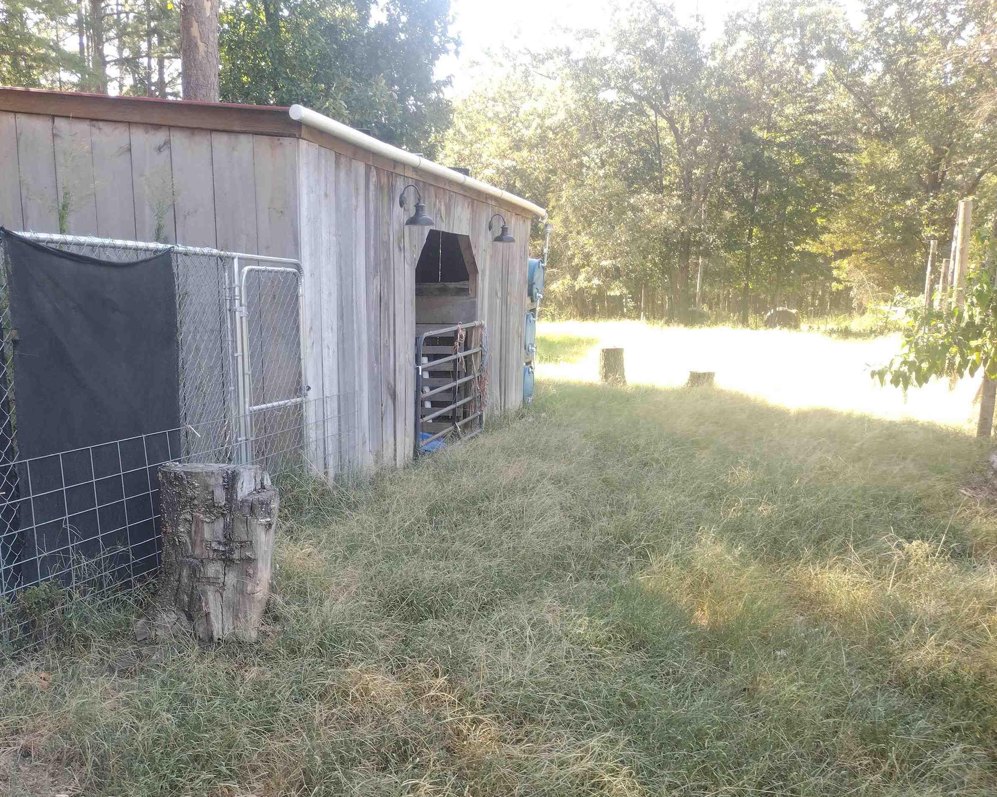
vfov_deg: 43.1
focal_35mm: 34
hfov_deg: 52.1
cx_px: 358
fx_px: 1003
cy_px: 478
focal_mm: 4.71
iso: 100
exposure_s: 1/150
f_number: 1.7
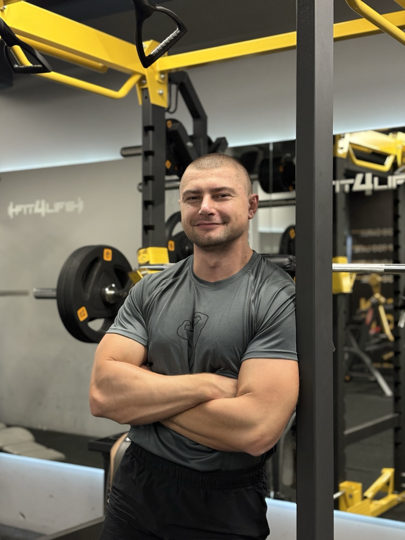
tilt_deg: +1.1
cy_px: 270
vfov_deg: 36.8
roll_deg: +0.1
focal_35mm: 52
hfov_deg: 28.0
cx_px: 202
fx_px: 811
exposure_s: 1/40
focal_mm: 5.96
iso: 250
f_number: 1.6
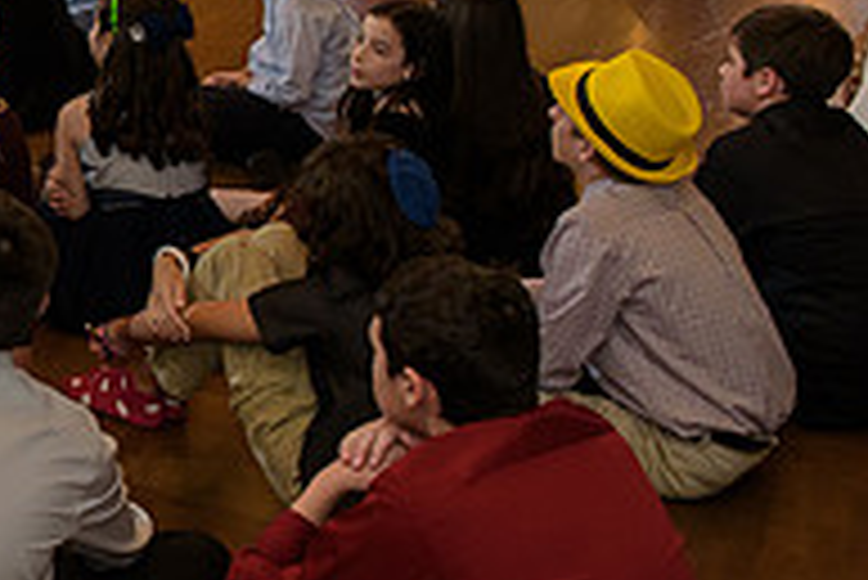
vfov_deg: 17.2
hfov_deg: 22.8
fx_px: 1882
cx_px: -301
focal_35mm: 78
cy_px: 47
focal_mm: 26
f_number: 3.2
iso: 1600
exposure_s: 1/125
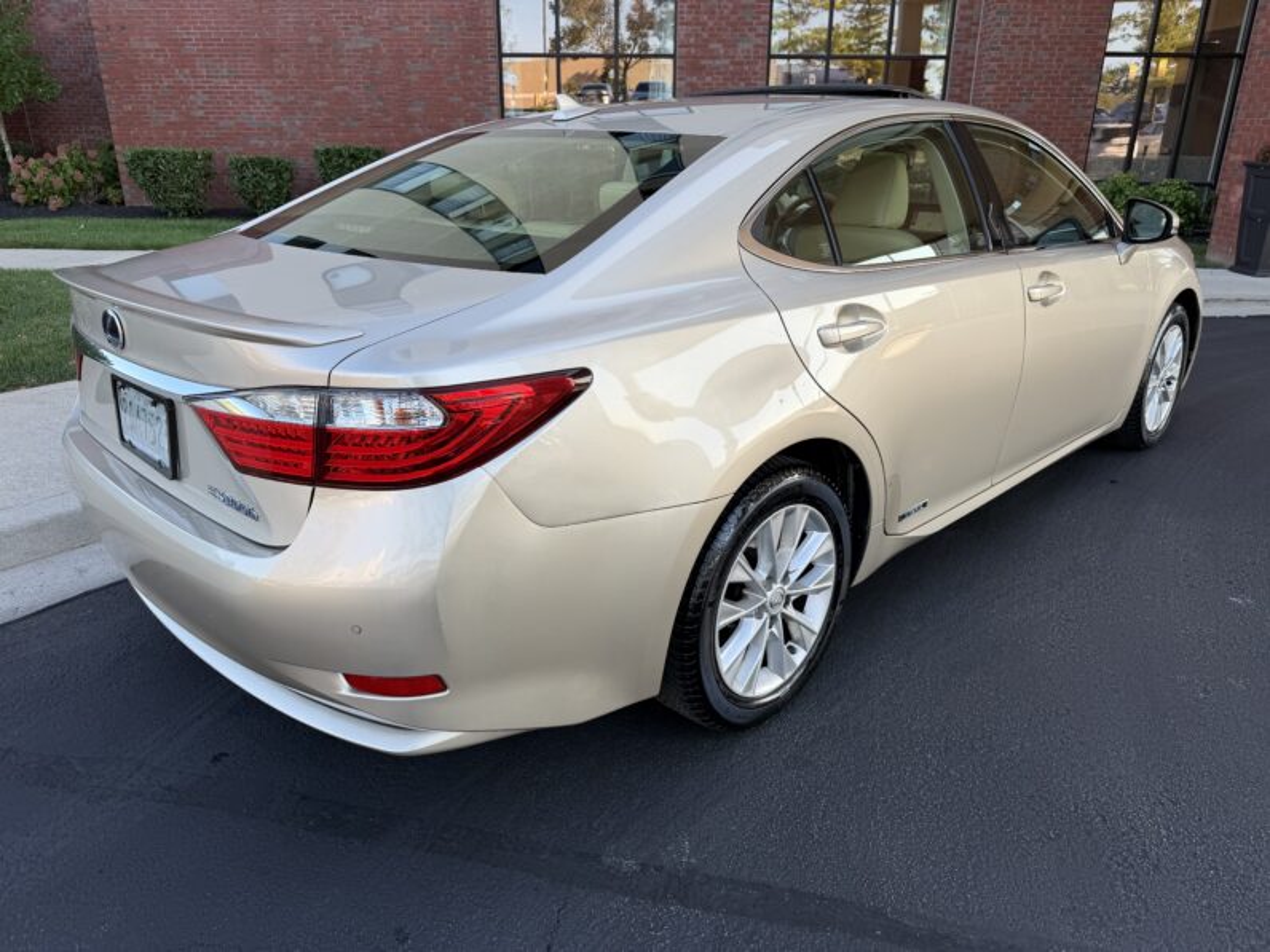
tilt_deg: -20.5
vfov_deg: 56.8
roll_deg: +0.3
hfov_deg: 71.6
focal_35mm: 24
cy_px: 476
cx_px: 635
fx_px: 881
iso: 80
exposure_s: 1/602
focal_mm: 6.76
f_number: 1.78
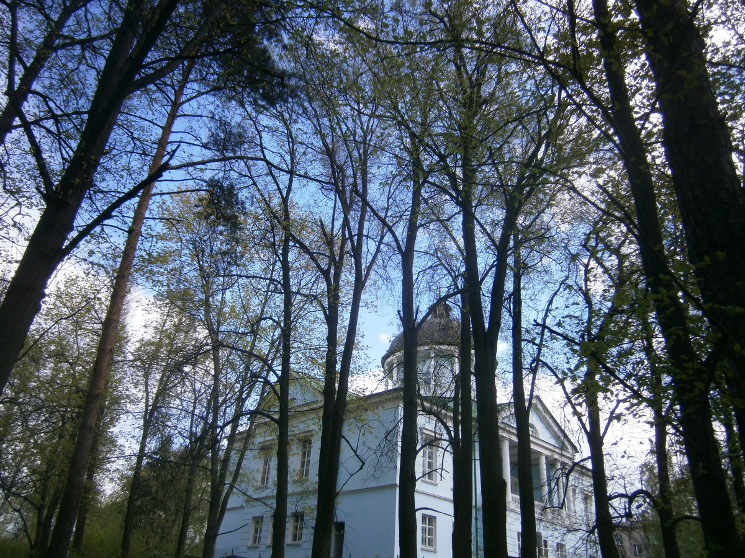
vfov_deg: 53.1
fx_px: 560
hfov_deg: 67.3
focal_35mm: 26
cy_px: 279
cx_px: 372
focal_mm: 4.7
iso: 80
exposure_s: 1/80
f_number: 8
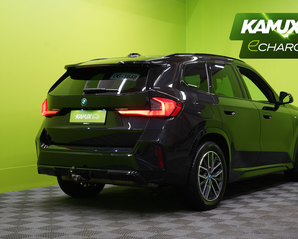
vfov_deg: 24.6
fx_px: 547
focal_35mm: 62
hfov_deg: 30.4
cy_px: 120
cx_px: 177
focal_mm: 55
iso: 400
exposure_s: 1/25
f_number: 5
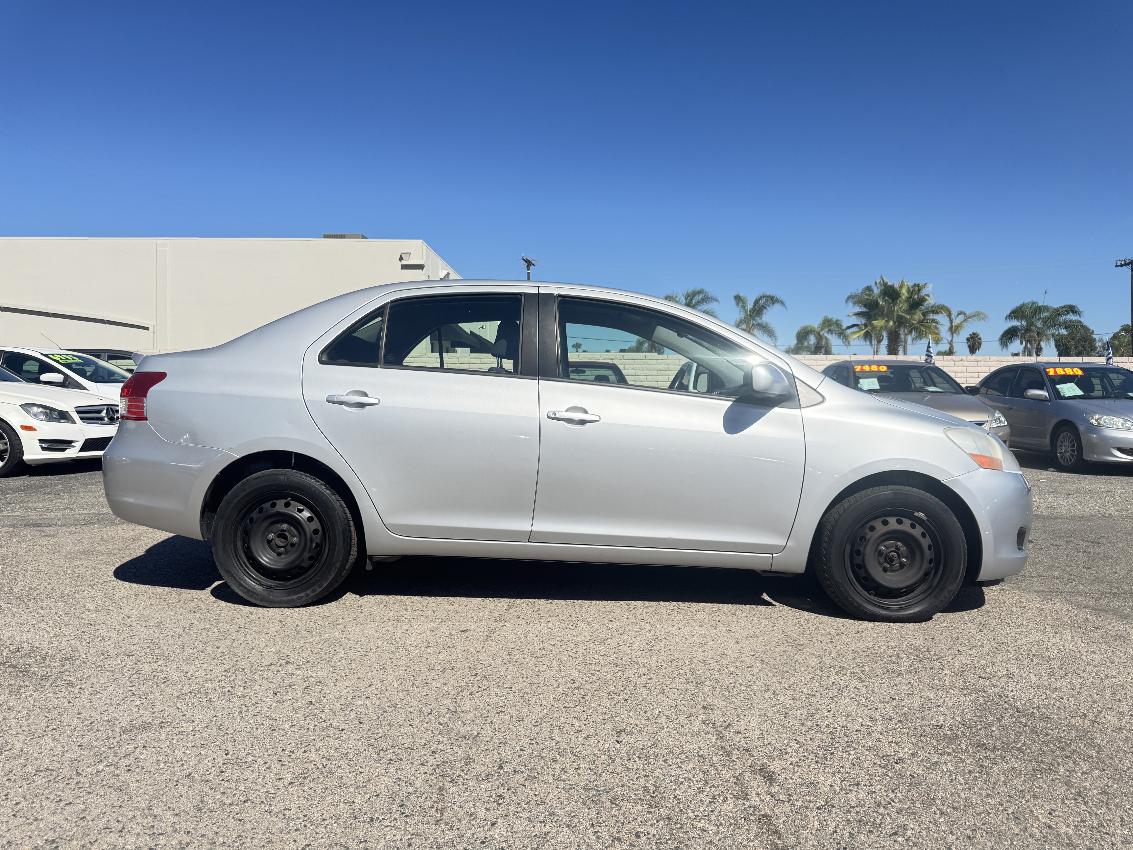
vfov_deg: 56.8
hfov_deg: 71.6
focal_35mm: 24
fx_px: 786
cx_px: 566
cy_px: 425
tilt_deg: -2.1
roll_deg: -1.1
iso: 80
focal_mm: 6.76
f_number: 1.78
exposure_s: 1/4608
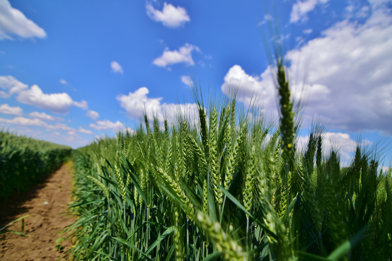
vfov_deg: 72.0
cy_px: 130
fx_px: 180
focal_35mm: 16
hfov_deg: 95.0
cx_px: 196
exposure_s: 1/6400
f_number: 2.8
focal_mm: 11
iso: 200
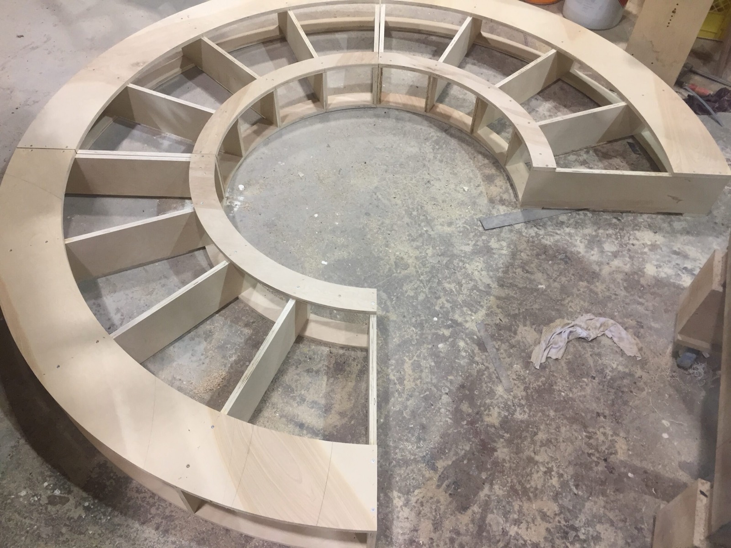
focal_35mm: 29
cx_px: 366
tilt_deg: -52.8
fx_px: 612
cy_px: 274
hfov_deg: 61.7
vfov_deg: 48.2
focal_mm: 4.15
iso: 40
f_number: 2.2
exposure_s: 1/30
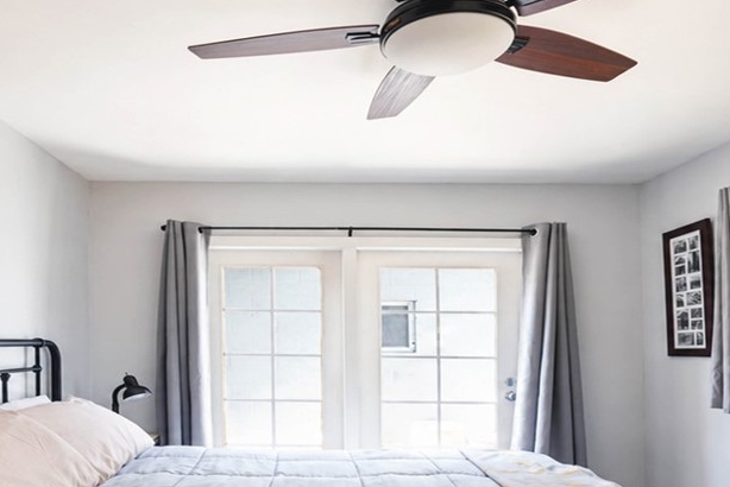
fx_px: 406
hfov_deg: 82.5
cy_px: 346
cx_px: 278
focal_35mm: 20
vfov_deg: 59.7
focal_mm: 12
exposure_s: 1/40
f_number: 5.6
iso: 100
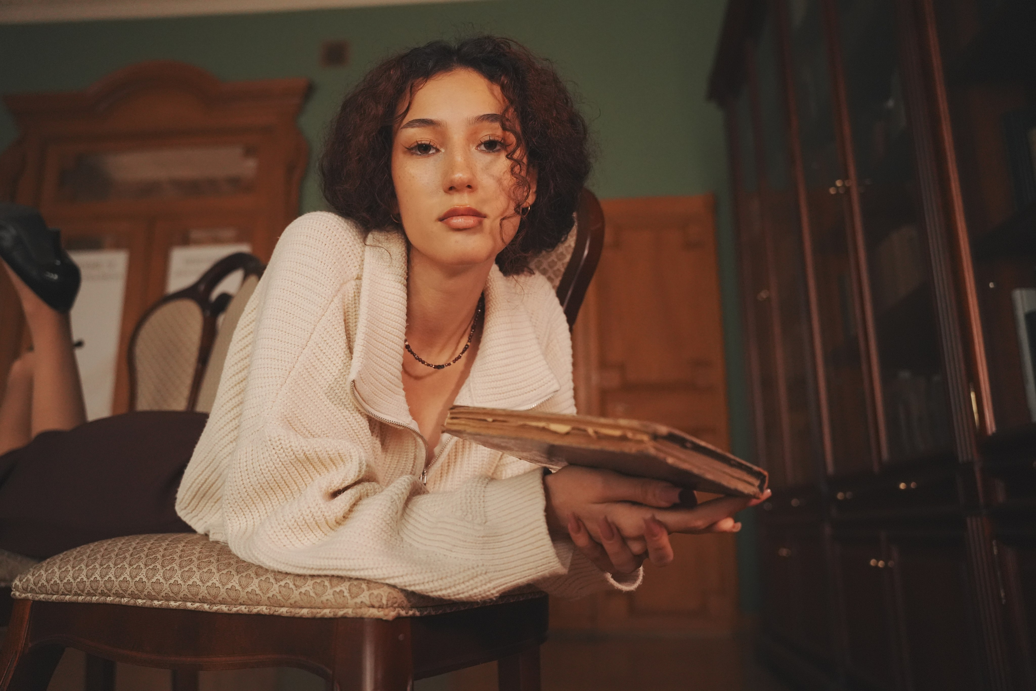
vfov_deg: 45.5
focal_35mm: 29
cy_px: 346
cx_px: 518
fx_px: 823
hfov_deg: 64.4
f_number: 2.8
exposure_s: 1/160
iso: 5000
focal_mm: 28.6
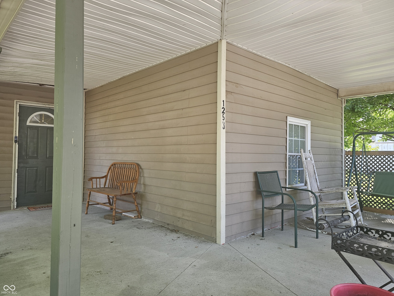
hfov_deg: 71.6
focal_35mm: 24
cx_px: 203
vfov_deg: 56.8
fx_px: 273
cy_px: 143
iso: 100
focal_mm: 6.3
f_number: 1.7
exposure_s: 1/180
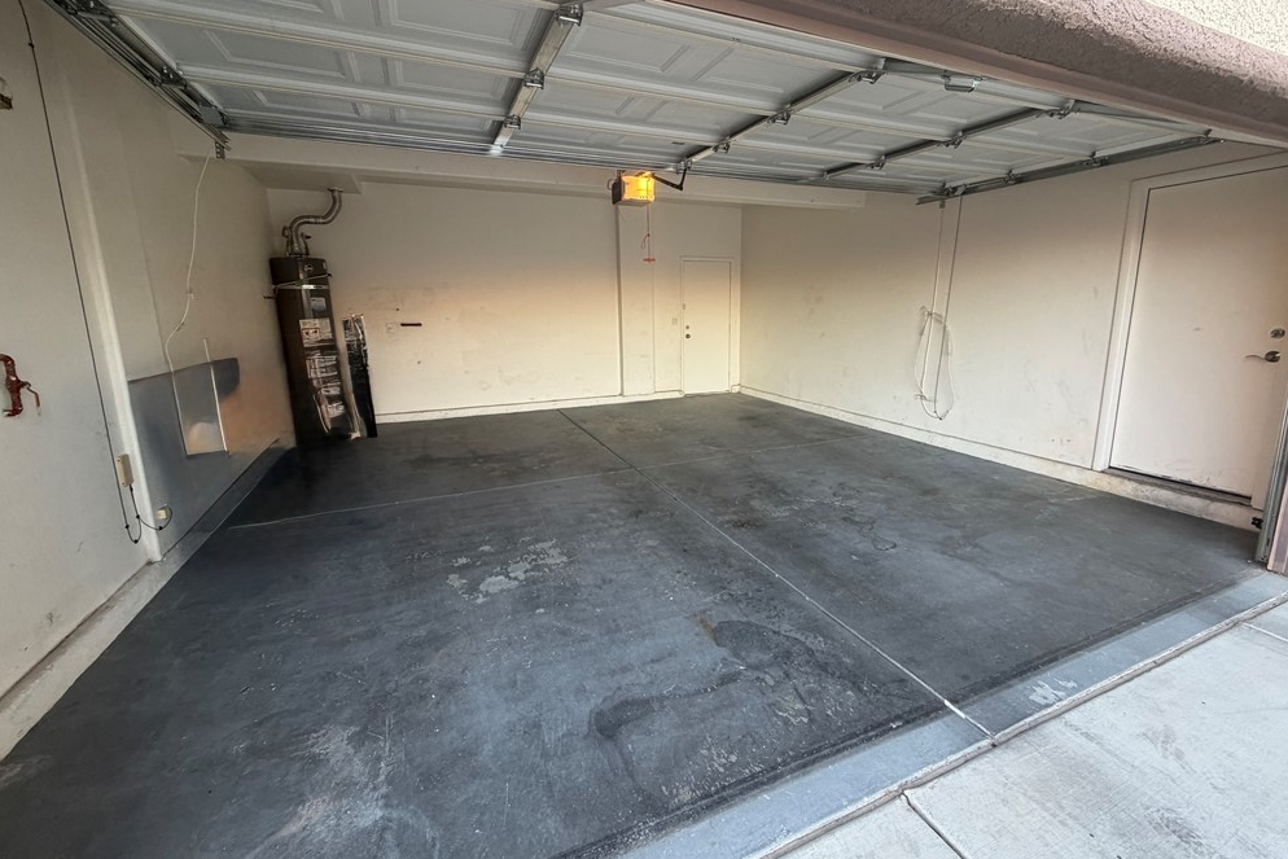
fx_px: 537
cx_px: 656
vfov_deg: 77.3
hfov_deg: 100.4
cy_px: 403
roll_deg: +0.9
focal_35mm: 15
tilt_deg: -10.9
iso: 200
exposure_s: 1/121
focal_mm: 2.22
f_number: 2.2
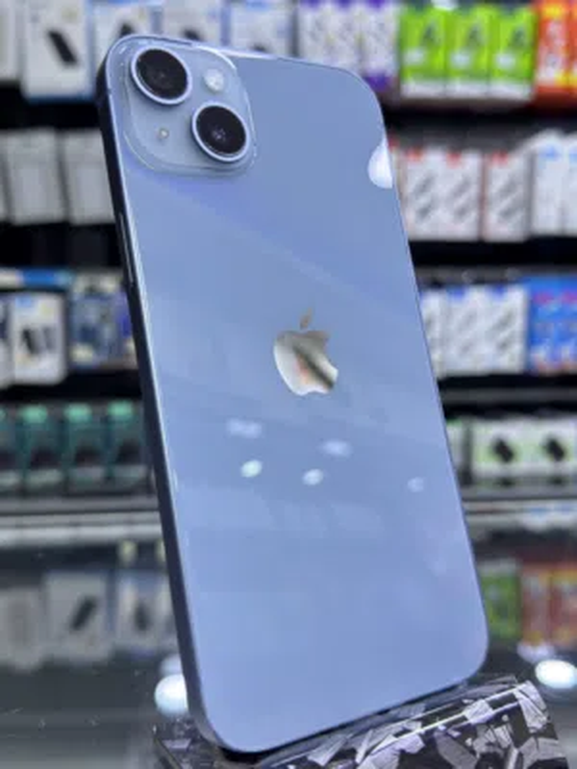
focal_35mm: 35
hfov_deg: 40.7
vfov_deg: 52.6
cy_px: 384
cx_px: 288
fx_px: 778
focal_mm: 6.76
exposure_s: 1/143
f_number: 1.78
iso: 64
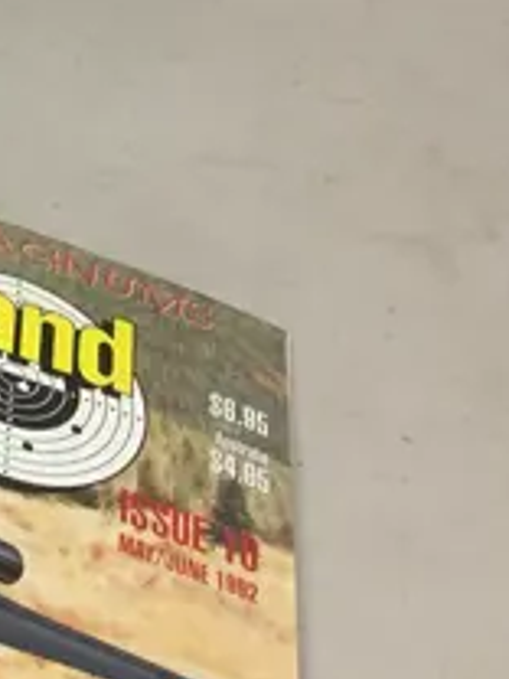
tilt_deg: -41.2
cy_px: 95
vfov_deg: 13.7
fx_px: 2804
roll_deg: -0.1
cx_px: -868
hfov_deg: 9.0
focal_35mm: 143
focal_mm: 4.15
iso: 40
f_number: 2.2
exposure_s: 1/17
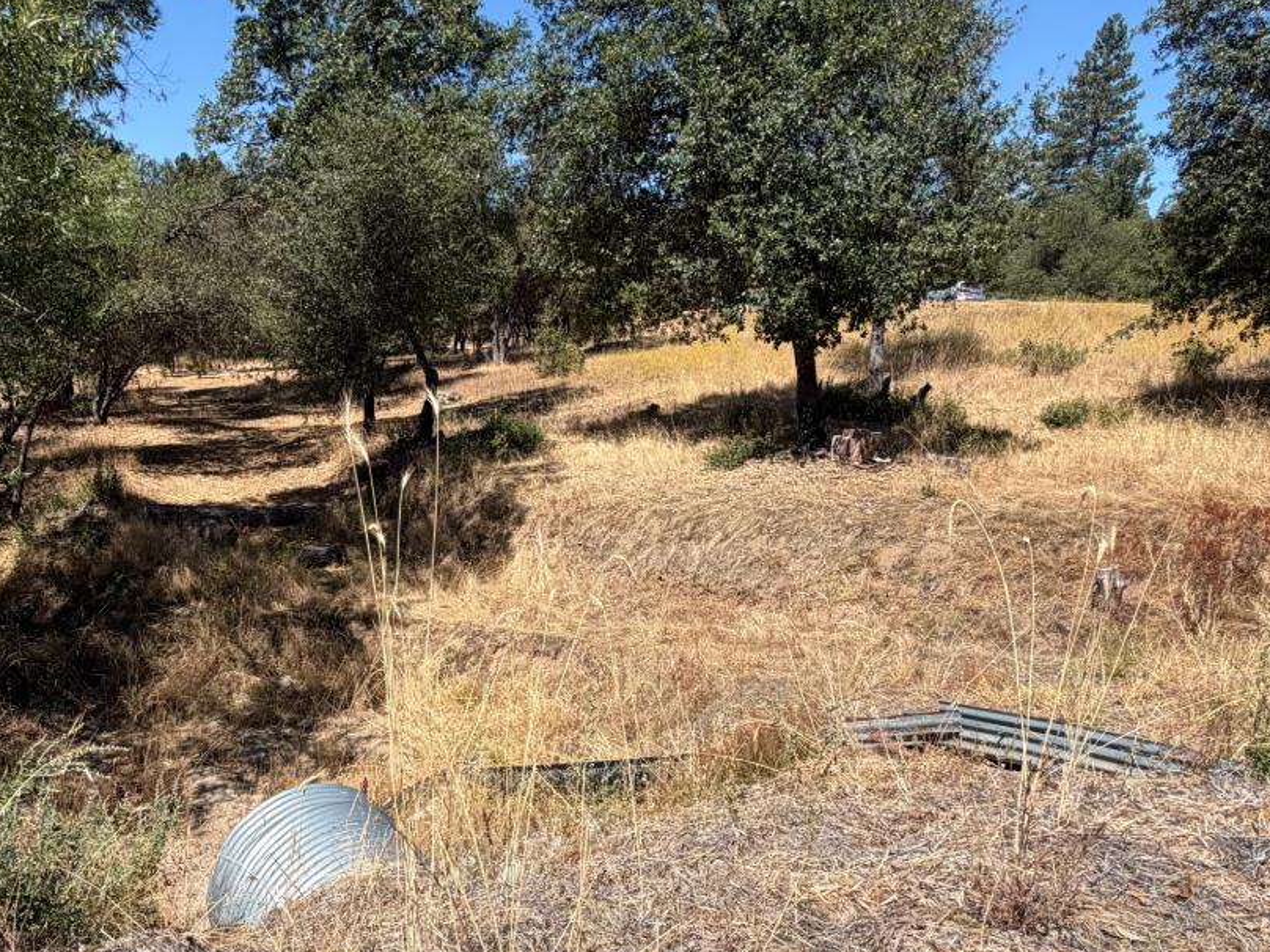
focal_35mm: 26
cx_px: 472
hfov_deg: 66.2
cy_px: 569
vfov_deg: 52.7
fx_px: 954
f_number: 2.2
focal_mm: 2.22
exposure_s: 1/770
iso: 32
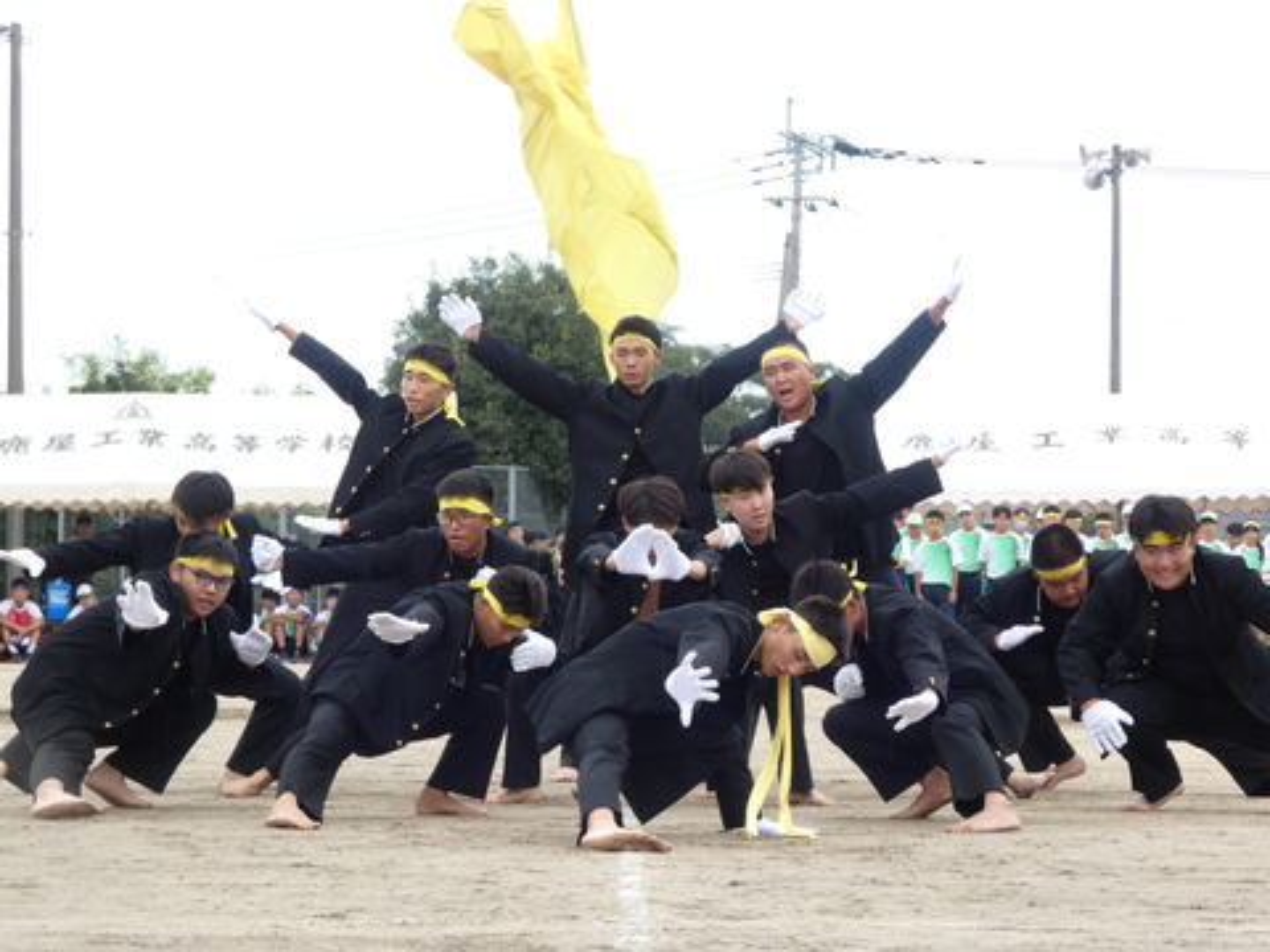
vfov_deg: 10.1
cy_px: 476
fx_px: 5393
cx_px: 635
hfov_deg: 13.4
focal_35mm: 147
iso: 80
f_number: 5.4
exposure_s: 1/80
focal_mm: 26.3
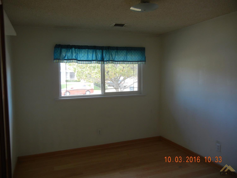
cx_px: 118
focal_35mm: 30
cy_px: 89
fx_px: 205
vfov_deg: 46.8
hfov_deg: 60.0
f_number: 3.5
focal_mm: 5.4
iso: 160
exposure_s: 1/34.2
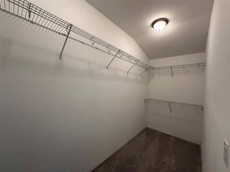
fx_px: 93
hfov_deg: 102.1
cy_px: 86
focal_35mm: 14
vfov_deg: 85.7
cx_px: 115
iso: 160
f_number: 2.2
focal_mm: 2.22
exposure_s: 1/120
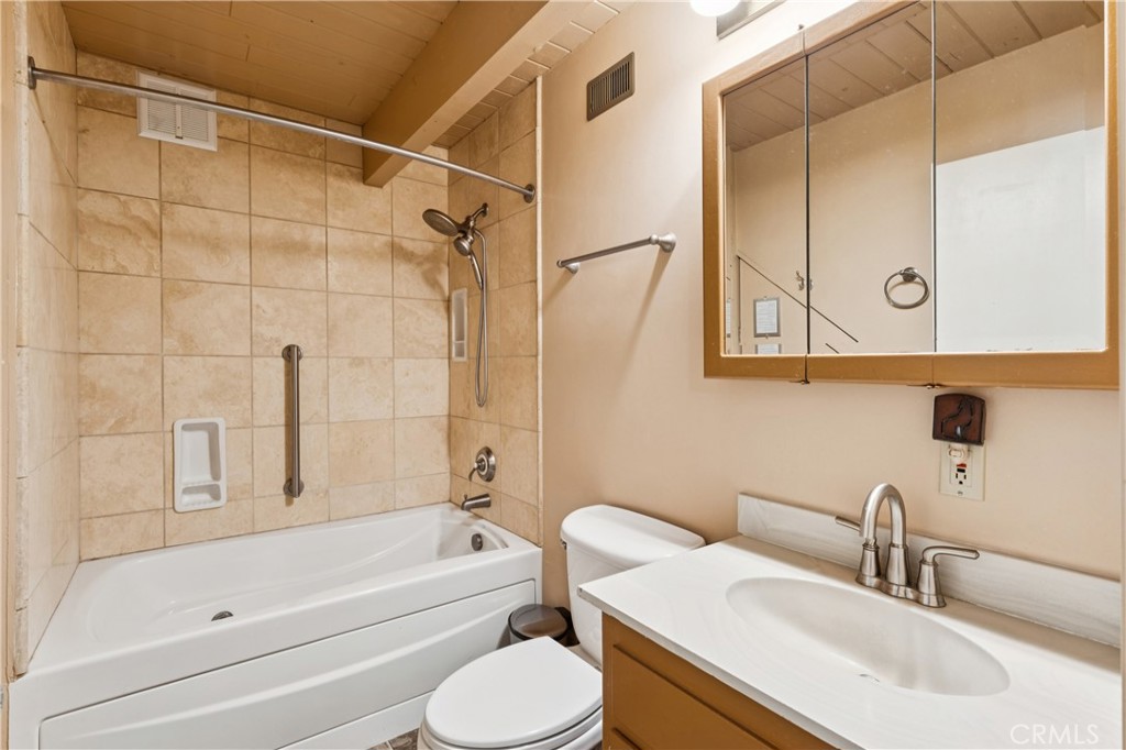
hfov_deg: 94.7
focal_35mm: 17
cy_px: 375
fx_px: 519
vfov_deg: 71.7
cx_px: 563
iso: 100
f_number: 13
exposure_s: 1.6
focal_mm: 16.6
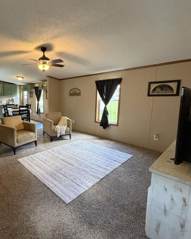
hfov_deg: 67.9
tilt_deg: -7.8
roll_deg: +0.1
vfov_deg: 83.3
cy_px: 116
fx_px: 134
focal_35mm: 19
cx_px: 57
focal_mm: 2.22
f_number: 2.2
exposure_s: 1/60
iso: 500
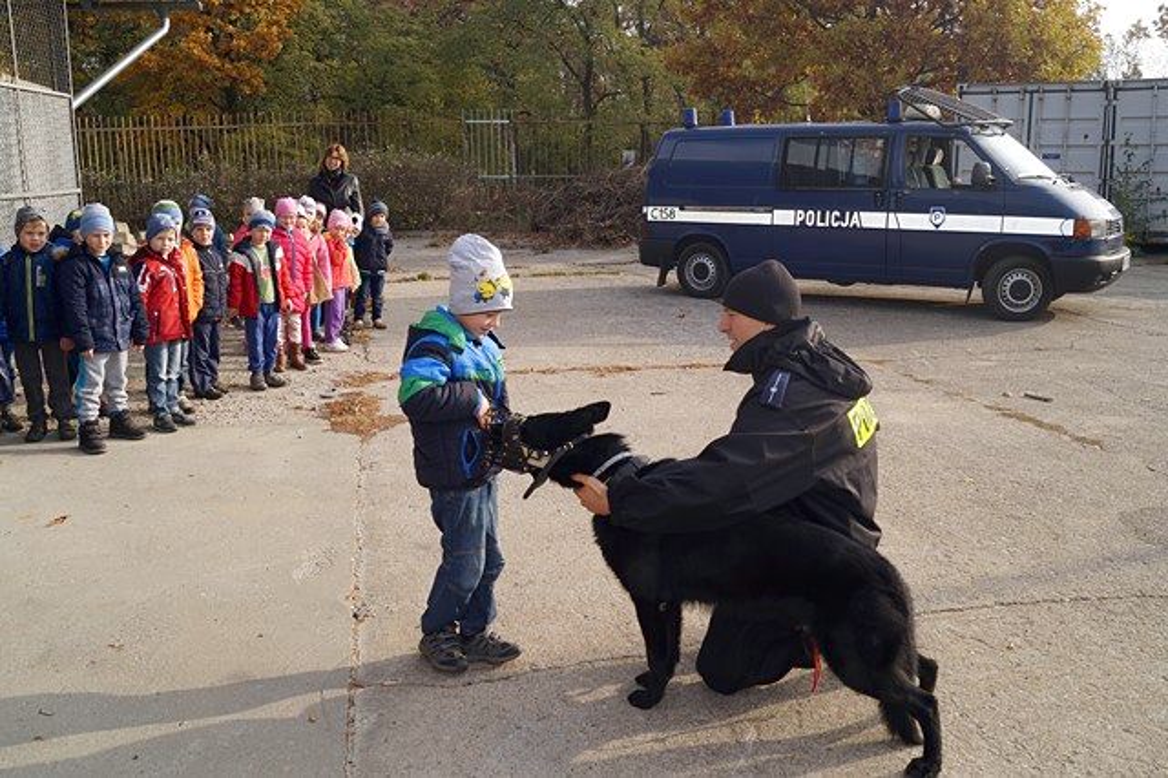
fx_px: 973
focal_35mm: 30
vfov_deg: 43.6
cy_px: 389
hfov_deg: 62.0
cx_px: 584
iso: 100
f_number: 8
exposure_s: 1/160
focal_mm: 20
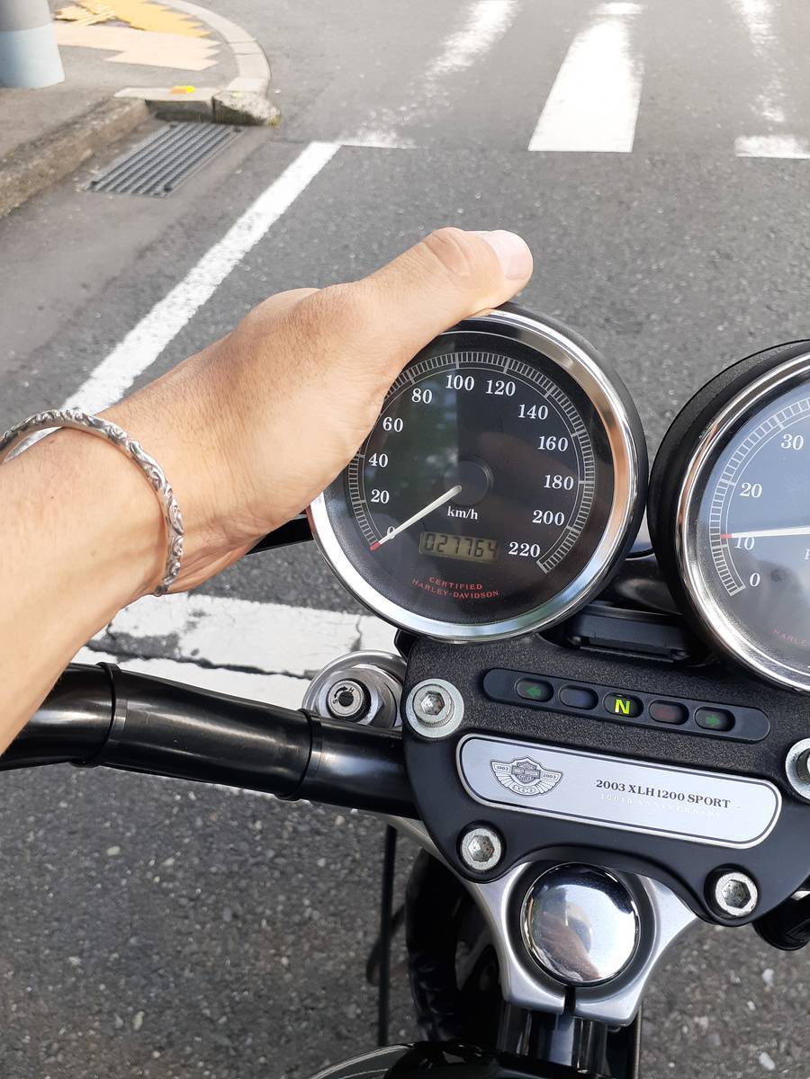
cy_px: 540
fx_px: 842
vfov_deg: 65.3
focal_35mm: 27
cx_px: 405
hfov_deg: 51.4
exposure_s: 1/255
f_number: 1.9
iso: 100
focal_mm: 3.6
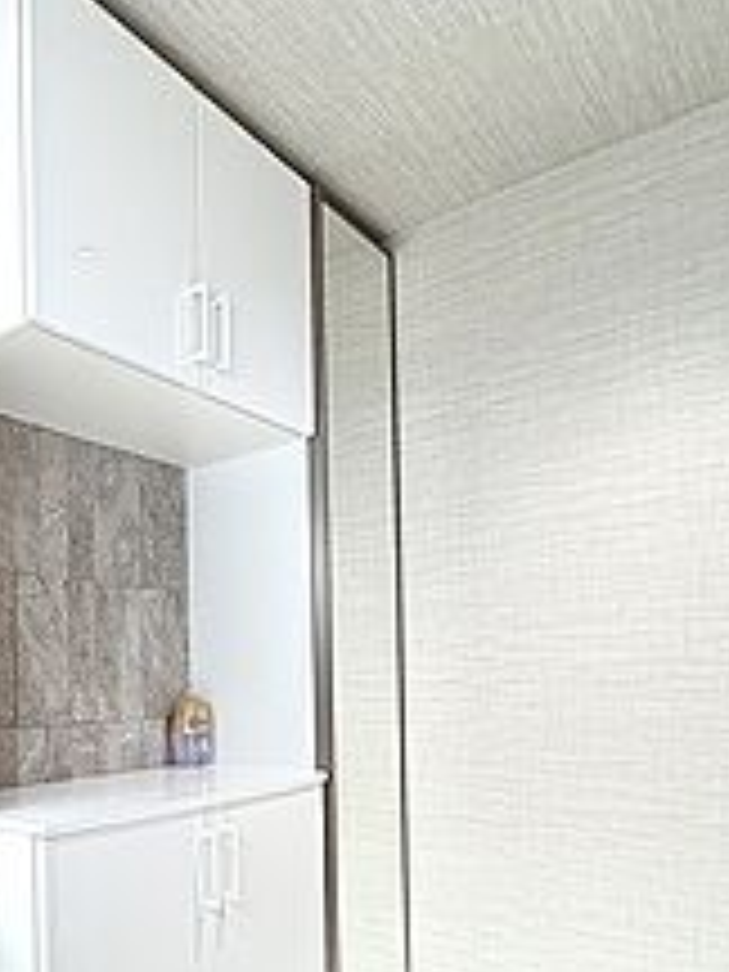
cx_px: 108
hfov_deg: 44.9
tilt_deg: +1.0
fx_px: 814
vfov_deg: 59.7
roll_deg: +1.6
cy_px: 675
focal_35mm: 29
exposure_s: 1/50
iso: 160
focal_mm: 2.22
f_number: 2.2
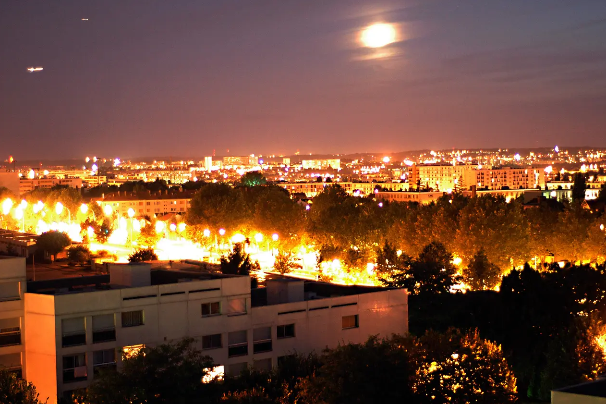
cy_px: 203
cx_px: 304
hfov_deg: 26.7
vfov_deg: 17.9
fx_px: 1279
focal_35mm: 76
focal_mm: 50
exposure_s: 1
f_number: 1.8
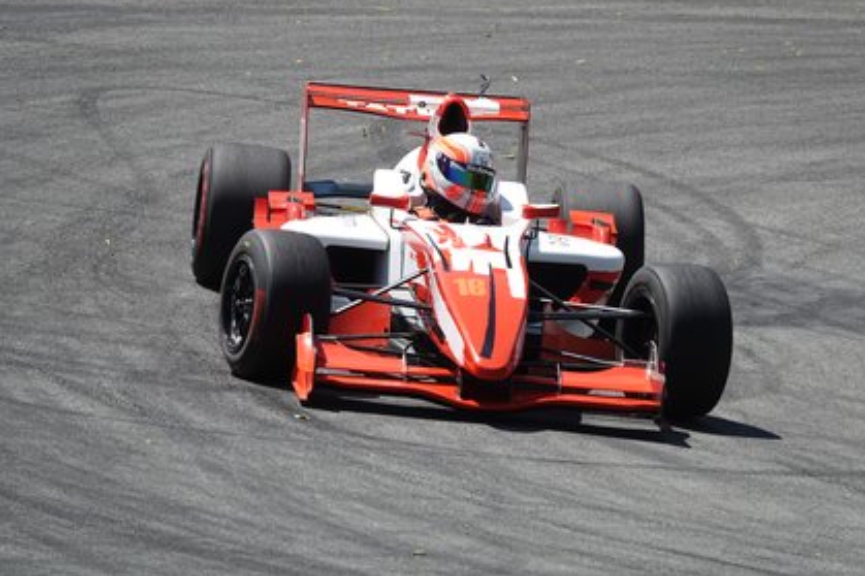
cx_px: 448
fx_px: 7998
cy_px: 268
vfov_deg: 4.1
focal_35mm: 333
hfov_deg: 6.2
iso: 100
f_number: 4
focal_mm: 113.69
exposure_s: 1/800
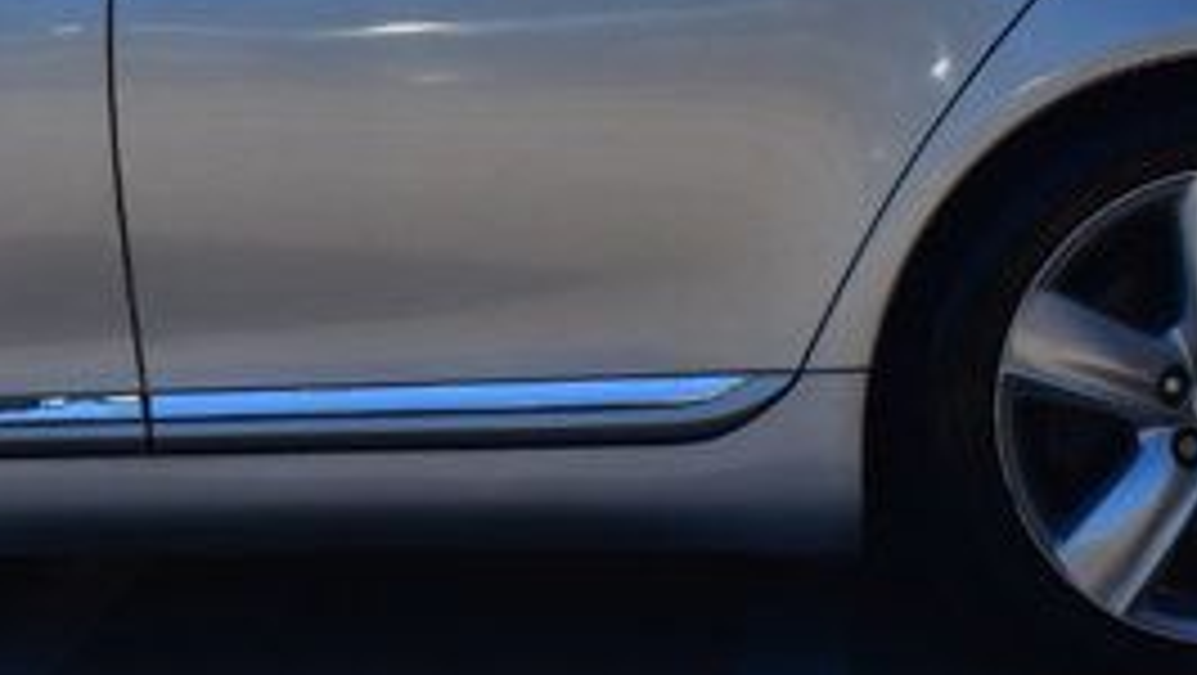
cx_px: -45
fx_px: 4224
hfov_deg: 15.8
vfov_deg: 9.1
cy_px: 99
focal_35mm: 133
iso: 280
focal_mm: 22
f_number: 11
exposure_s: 1/500
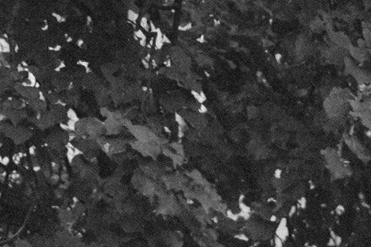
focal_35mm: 244
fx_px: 2514
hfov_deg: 8.3
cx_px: 548
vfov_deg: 4.9
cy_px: 1098
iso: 160
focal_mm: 25.4
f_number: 4
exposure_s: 1/125
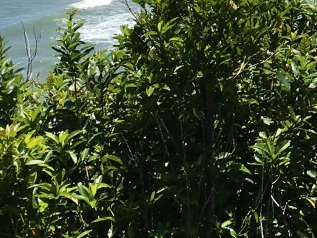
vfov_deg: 9.9
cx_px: 471
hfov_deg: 13.2
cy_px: -191
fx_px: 1300
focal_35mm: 142
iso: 25
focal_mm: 4.15
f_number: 2.2
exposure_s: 1/1789
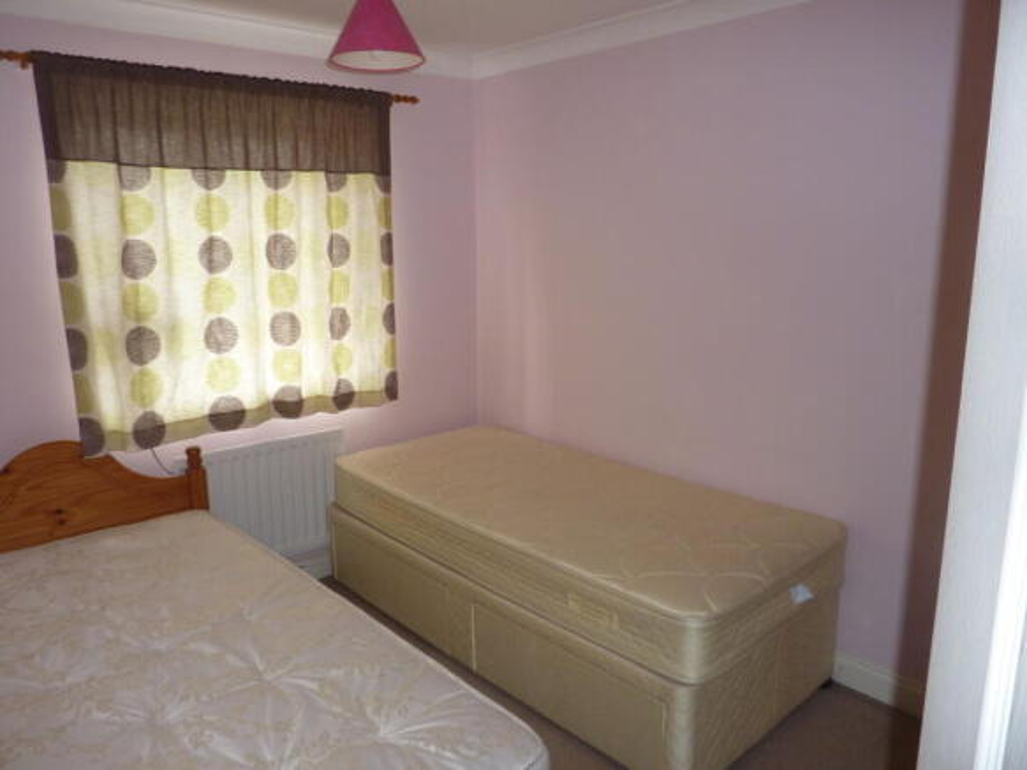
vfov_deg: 54.9
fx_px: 742
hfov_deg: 69.4
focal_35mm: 25
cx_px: 514
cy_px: 385
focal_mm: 4.1
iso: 100
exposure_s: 1/30
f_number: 3.3
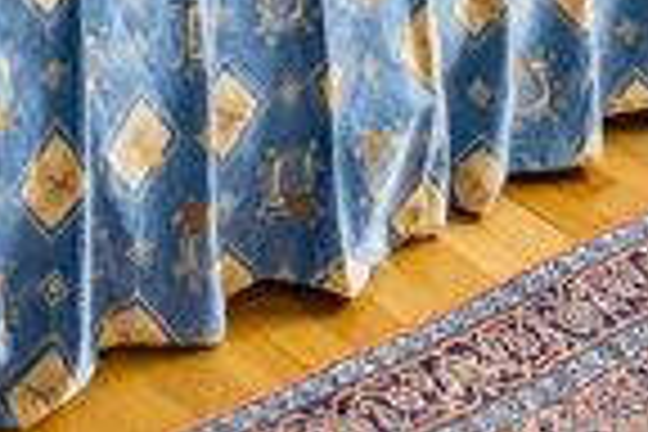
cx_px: -126
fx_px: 1652
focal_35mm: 92
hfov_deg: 20.7
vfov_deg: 11.1
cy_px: -758
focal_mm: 16.5
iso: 800
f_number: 8
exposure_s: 1/50
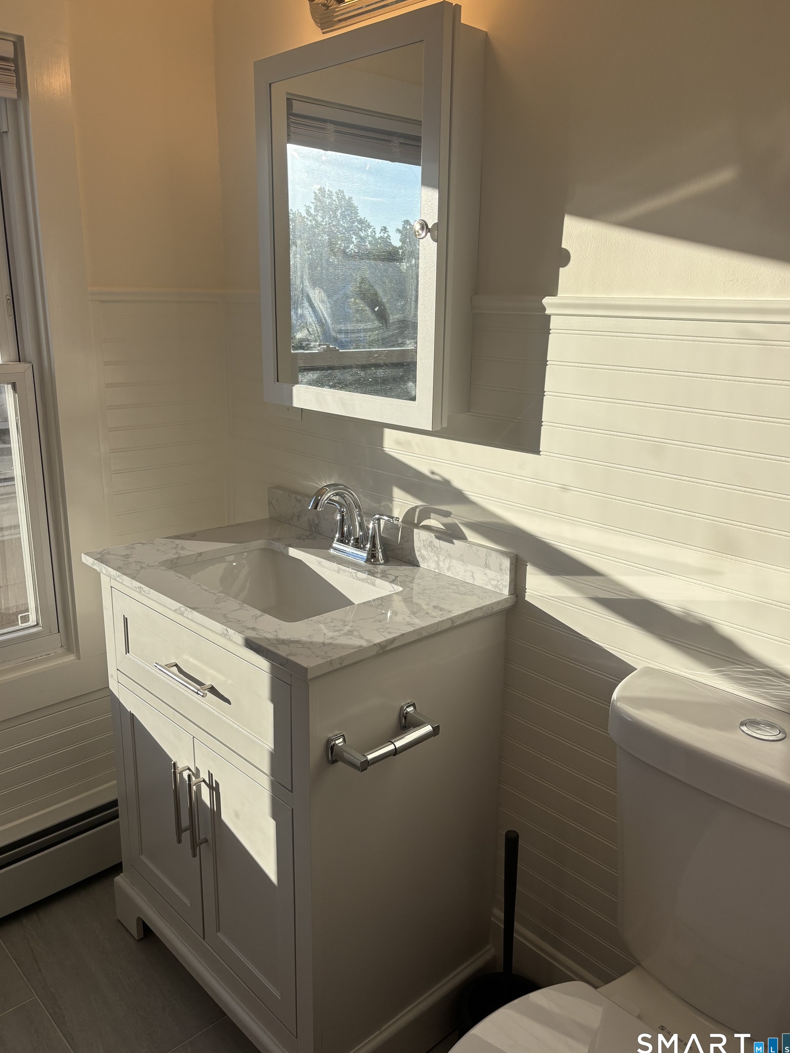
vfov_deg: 65.3
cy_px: 518
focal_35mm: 27
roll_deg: -1.7
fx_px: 822
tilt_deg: -14.2
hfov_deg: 51.3
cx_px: 392
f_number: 1.6
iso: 50
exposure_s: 1/2571
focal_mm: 5.96
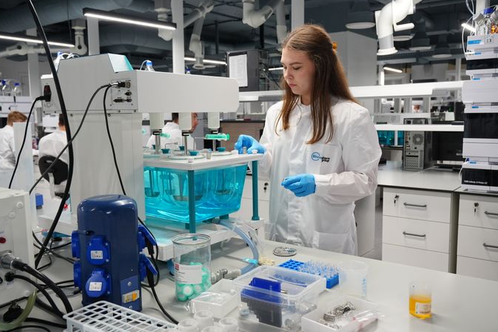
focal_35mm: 33
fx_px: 456
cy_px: 167
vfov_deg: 40.0
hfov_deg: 57.2
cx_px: 247
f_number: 6.3
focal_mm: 32
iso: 1250
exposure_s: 1/100
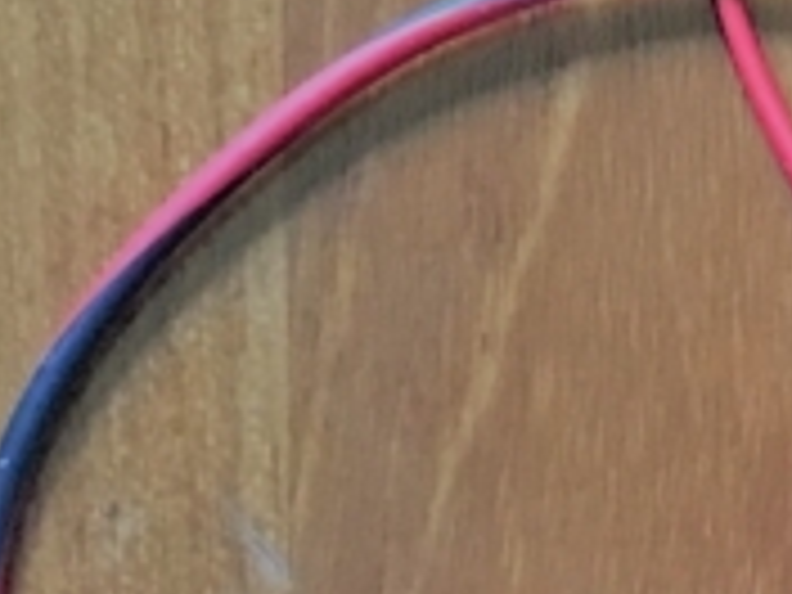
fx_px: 3867
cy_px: 684
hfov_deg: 10.1
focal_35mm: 169
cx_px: 1962
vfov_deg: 8.7
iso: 200
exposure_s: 1/20
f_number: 2.2
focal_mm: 4.15
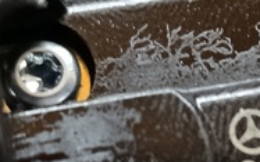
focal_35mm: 166
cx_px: 293
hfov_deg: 12.4
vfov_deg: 7.9
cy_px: 163
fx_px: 1177
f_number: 1.7
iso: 1250
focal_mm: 6.11
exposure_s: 1/25
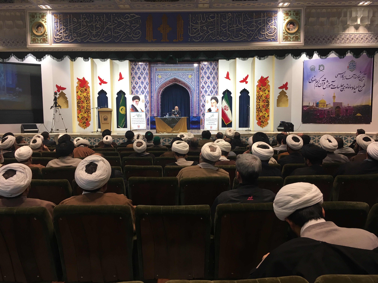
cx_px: 189
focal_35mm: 29
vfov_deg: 48.2
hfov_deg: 61.7
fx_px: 317
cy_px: 142
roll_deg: +0.6
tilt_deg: -4.1
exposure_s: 1/33
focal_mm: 4.15
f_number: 2.2
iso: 80
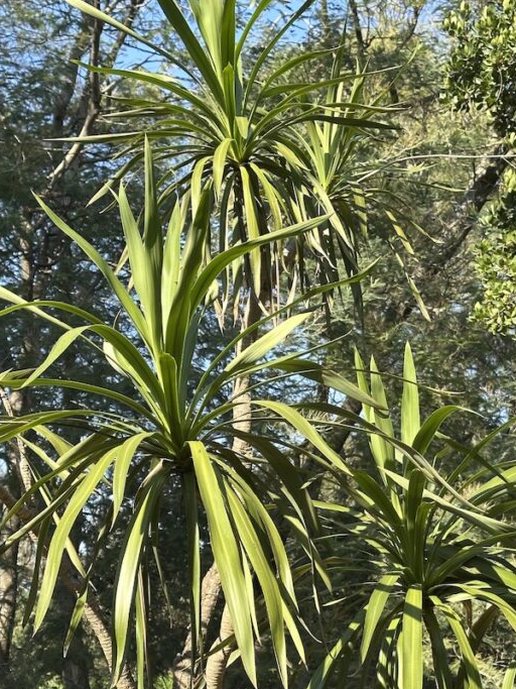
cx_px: 310
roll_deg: +0.4
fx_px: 1431
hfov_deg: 20.4
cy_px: 482
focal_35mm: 72
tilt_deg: +8.8
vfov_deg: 26.8
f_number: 1.78
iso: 64
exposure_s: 1/927
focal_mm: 6.86
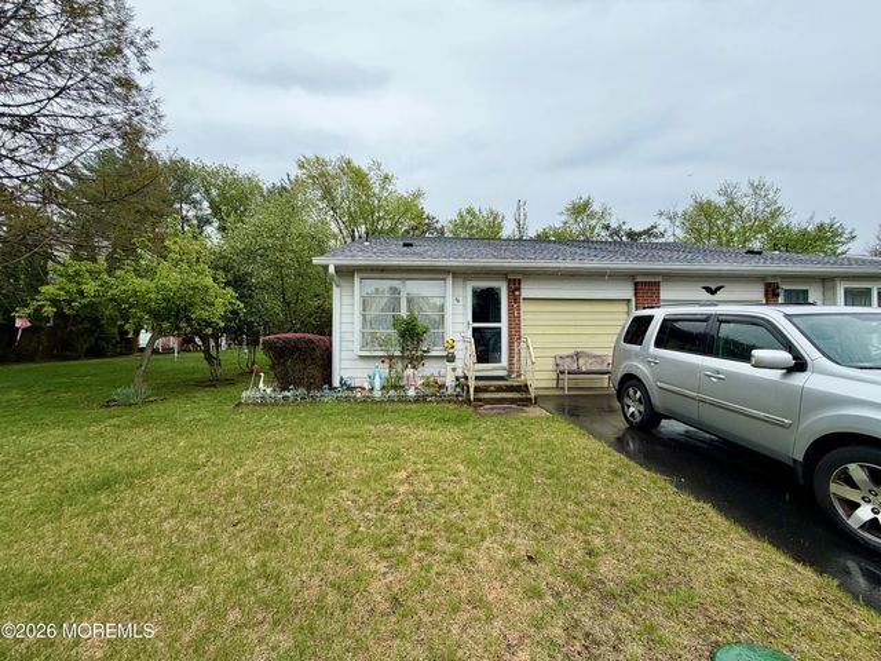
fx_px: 356
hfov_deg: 102.1
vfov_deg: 85.7
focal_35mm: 14
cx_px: 440
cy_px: 330
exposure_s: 1/651
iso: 40
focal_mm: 2.22
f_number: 2.2
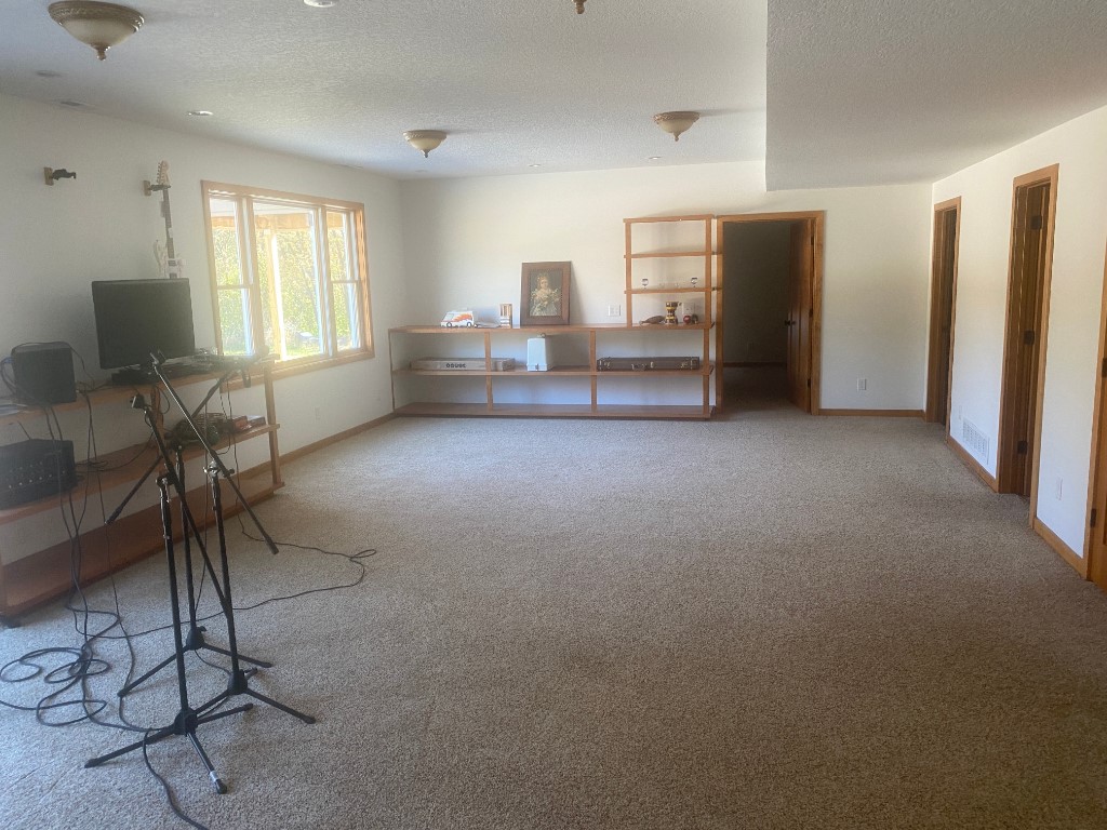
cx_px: 554
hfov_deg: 67.3
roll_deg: +1.9
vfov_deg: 53.1
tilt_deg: -8.8
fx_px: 831
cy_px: 415
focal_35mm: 26
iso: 100
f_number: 1.8
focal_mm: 4.25
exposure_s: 1/60
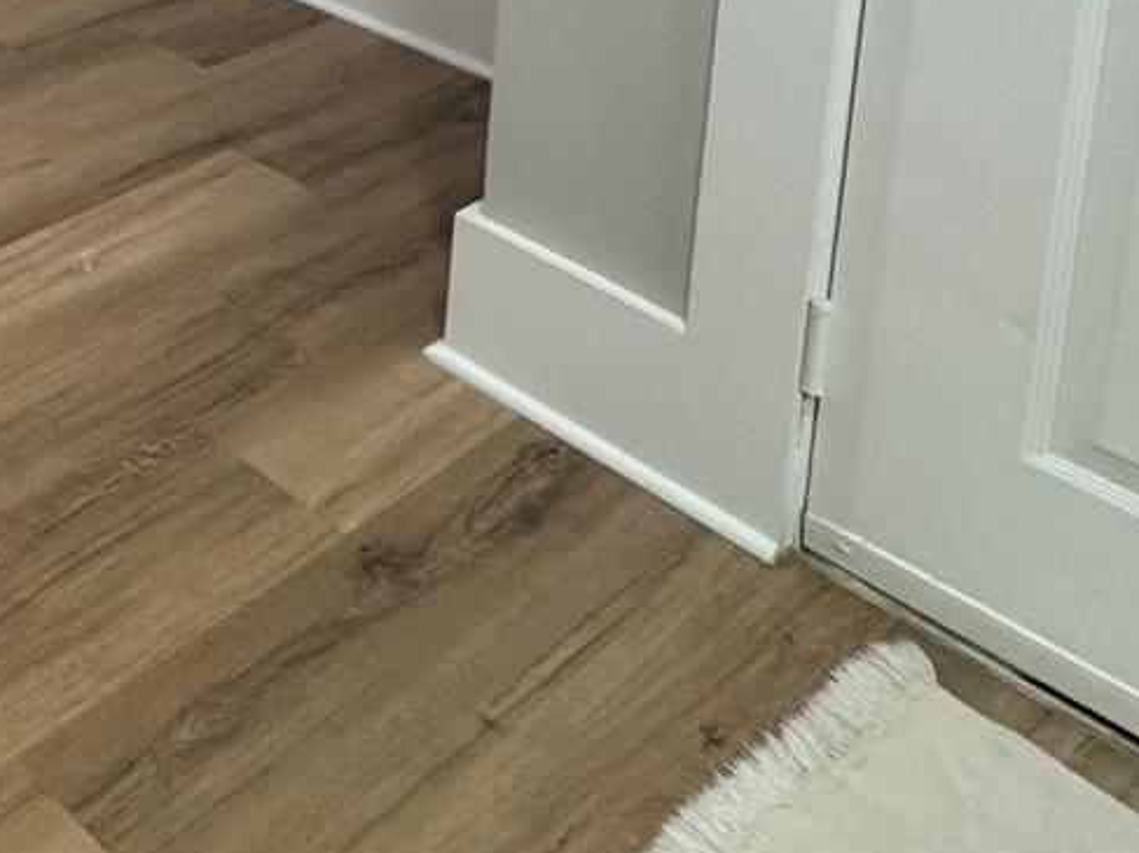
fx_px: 1513
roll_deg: -0.7
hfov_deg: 28.4
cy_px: -533
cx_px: -536
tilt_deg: -6.6
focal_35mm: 46
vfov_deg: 23.1
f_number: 2.2
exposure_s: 1/120
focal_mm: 2.22
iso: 320
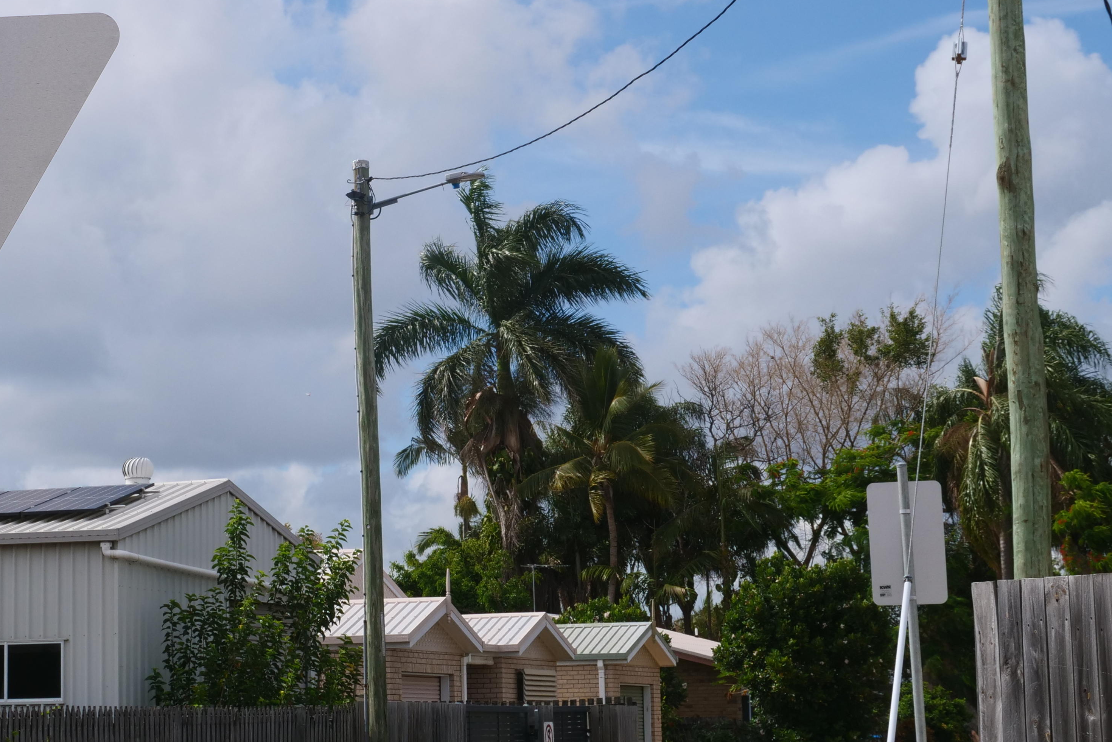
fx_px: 2842
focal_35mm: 92
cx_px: 367
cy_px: 274
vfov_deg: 14.9
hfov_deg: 22.0
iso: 200
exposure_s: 1/800
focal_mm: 26
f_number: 8
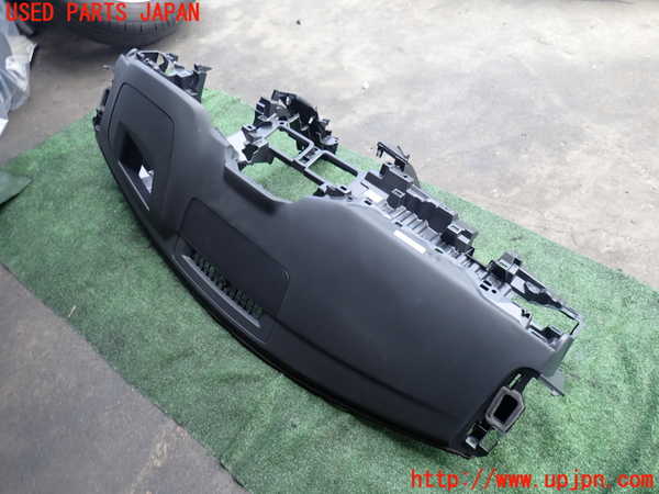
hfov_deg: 69.4
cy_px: 247
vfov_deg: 54.9
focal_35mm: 25
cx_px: 330
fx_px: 476
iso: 100
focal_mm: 4.5
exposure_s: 1/40
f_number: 5.6
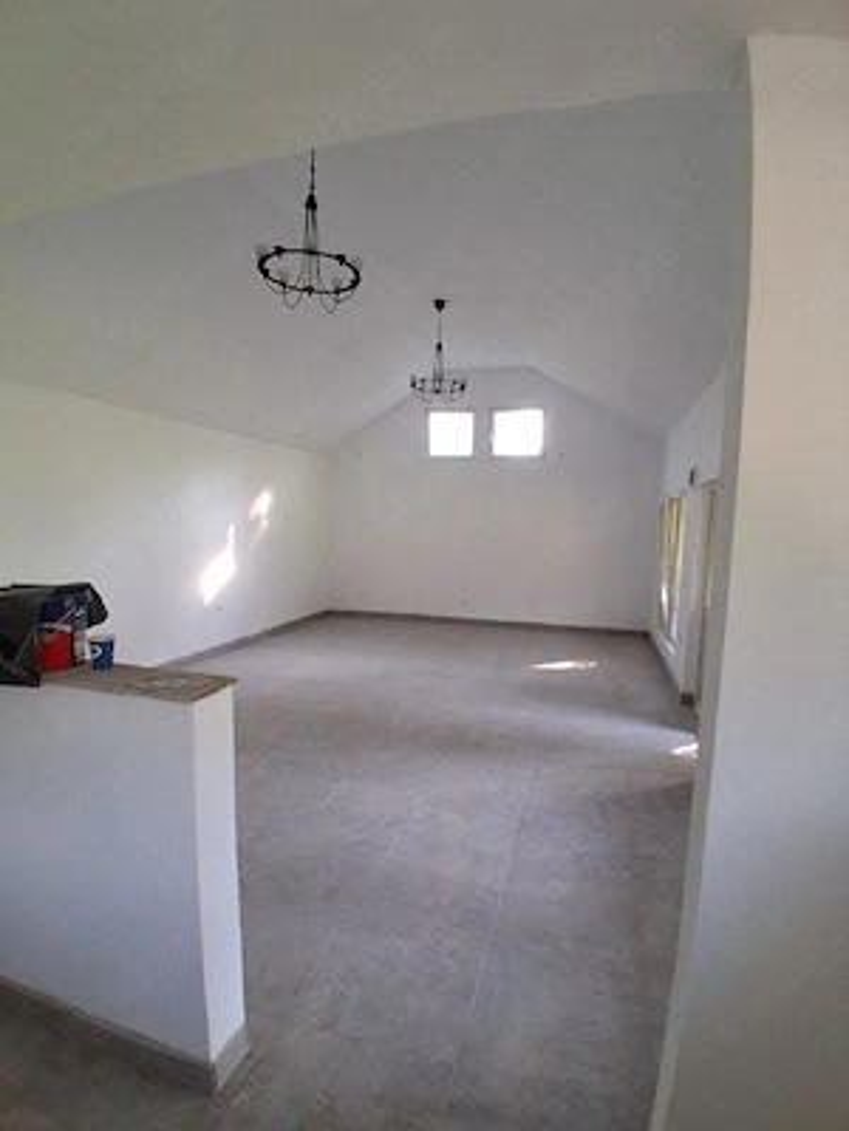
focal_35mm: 17
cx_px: 424
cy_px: 566
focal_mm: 1.4
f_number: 2.2
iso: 250
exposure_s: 1/50
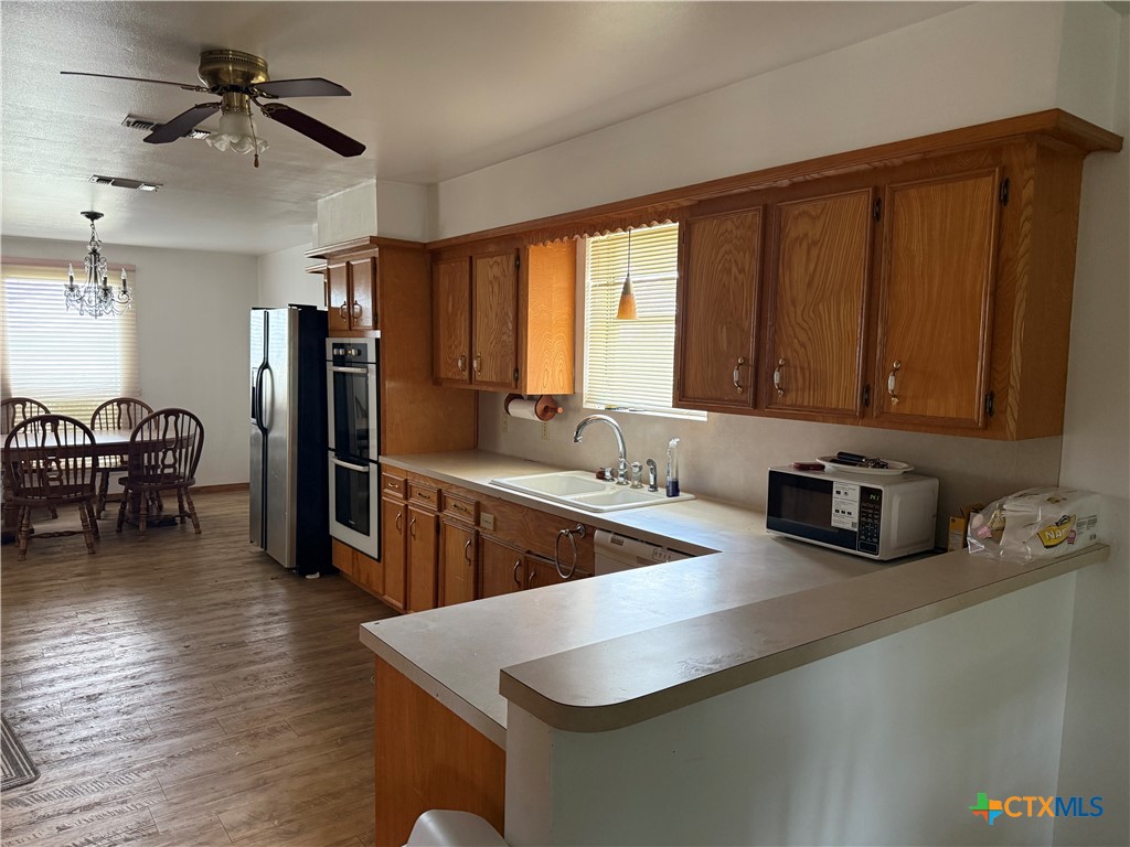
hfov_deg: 71.6
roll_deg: -0.2
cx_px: 565
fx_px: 783
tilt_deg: -6.3
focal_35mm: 24
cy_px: 424
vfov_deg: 56.8
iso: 400
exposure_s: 1/60
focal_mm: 6.76
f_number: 1.78
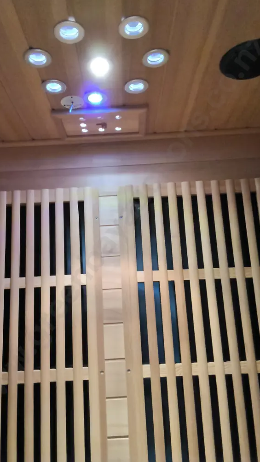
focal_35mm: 30
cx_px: 119
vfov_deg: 64.3
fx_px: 368
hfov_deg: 38.9
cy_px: 227
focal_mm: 2.87
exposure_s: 1/25
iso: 400
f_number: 2
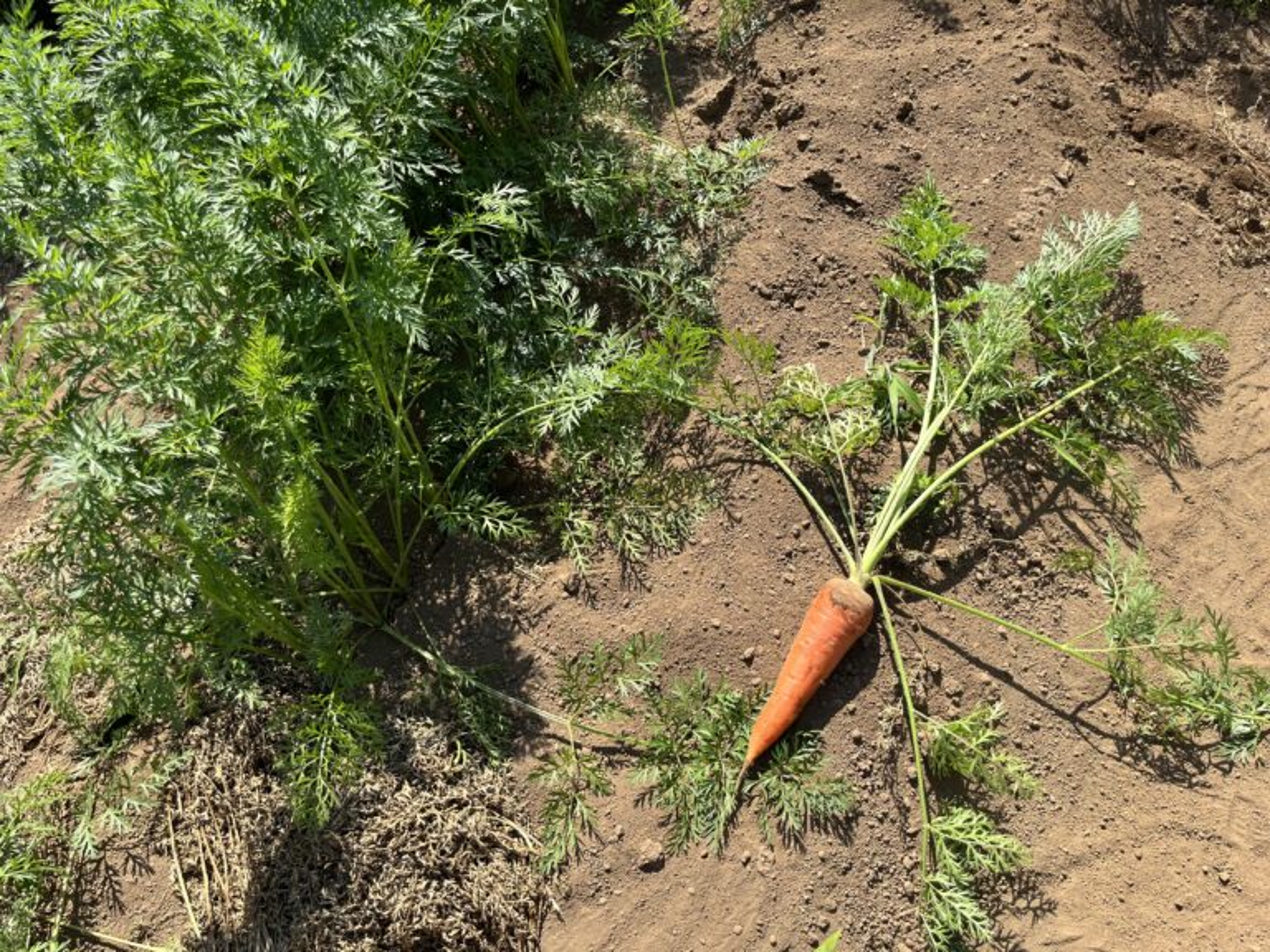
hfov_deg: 67.3
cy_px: 476
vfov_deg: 53.1
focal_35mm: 26
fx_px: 954
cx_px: 635
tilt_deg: -52.7
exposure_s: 1/1458
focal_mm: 5.1
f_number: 1.6
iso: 50
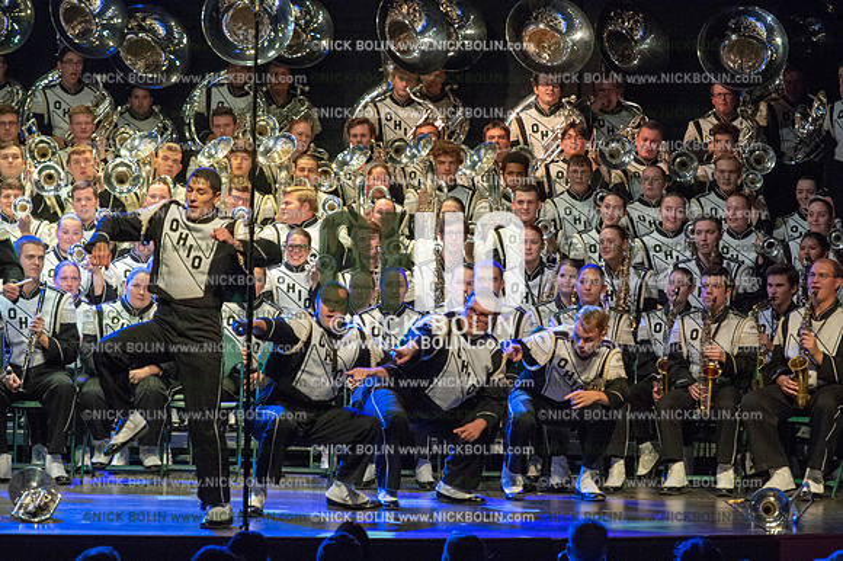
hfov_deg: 9.8
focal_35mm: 210
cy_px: 280
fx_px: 4915
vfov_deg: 6.5
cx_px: 422
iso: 8000
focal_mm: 210
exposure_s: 1/400
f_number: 5.6
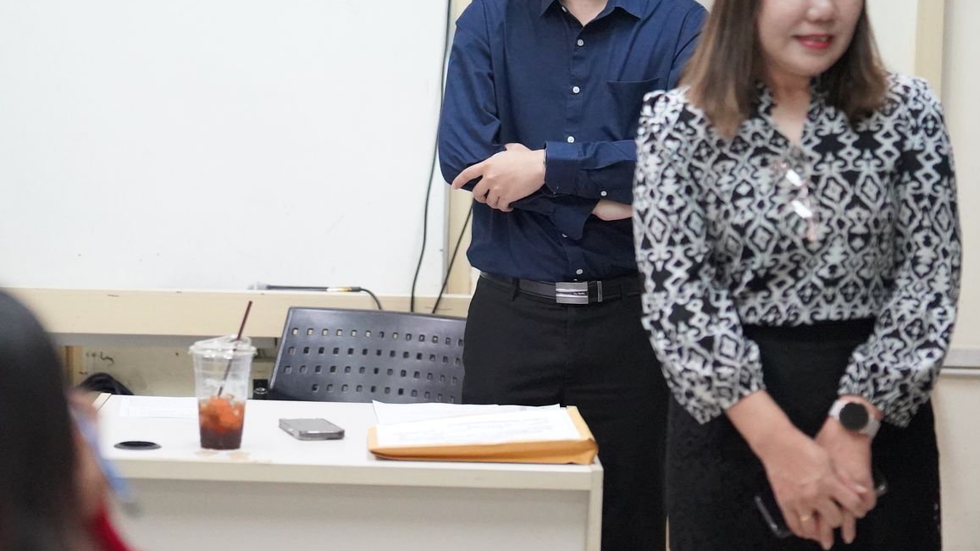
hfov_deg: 22.5
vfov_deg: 12.7
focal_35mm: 95
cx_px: 489
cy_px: 203
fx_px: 2469
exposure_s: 1/3200
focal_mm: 50
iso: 10000
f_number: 1.2
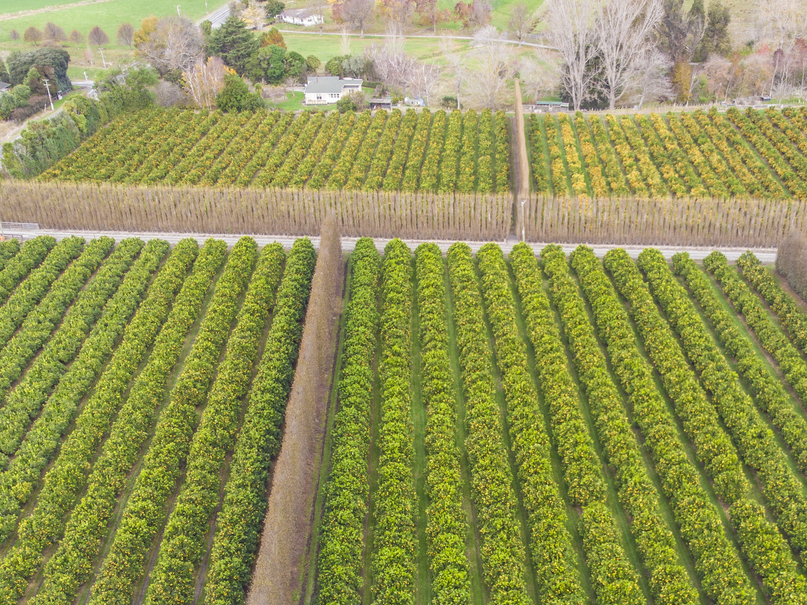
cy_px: 479
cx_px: 497
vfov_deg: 35.7
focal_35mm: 39
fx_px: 909
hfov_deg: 47.5
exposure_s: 1/110
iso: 100
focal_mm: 4.5
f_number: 2.8
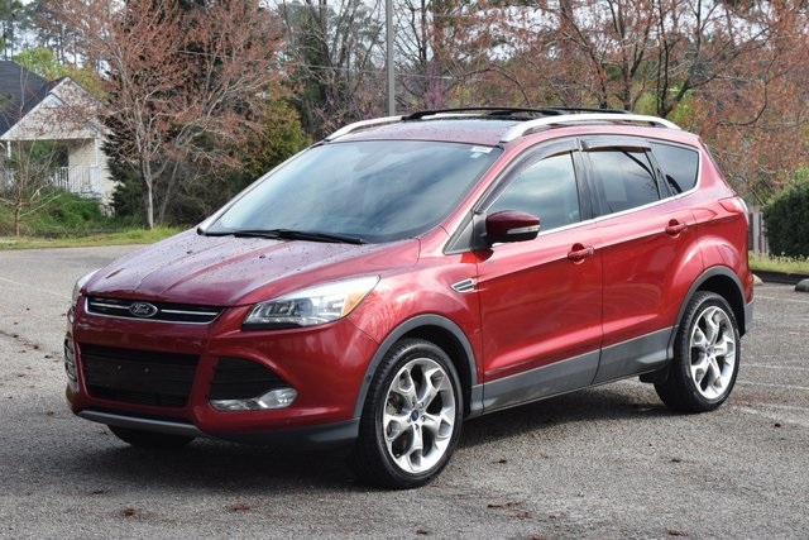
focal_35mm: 82
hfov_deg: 24.6
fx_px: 1854
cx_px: 404
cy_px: 270
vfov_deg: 16.6
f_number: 13
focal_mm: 55
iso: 1600
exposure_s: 1/640
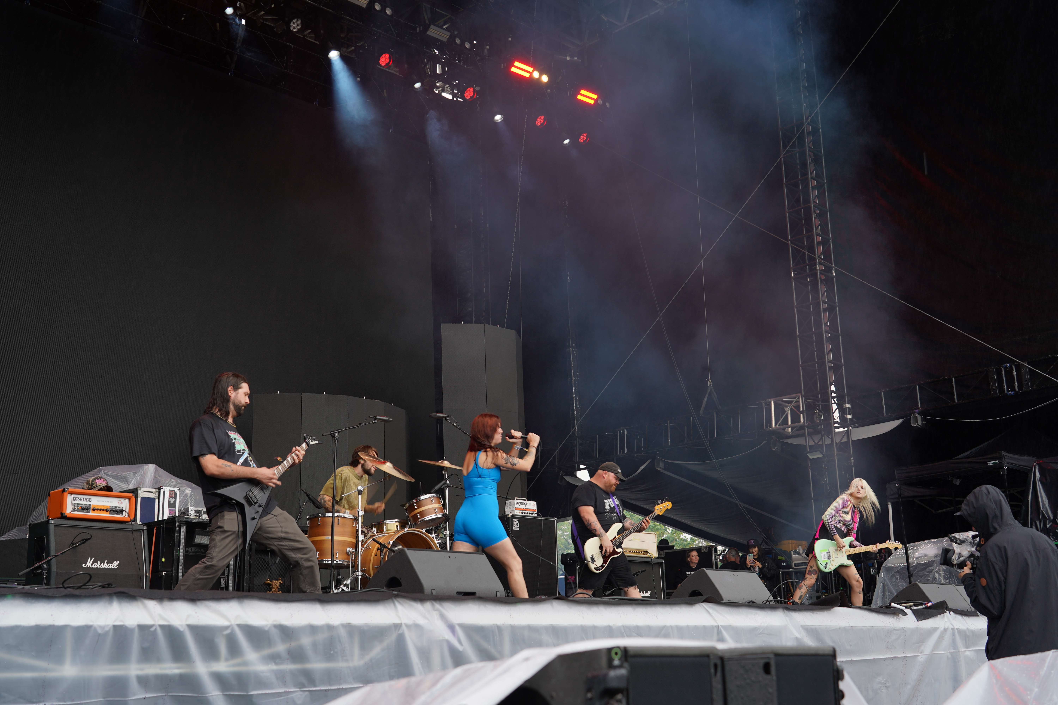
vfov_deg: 32.6
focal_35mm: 41
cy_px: 352
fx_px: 1205
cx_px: 529
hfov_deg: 47.4
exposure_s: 1/100
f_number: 5.6
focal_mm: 41
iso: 100
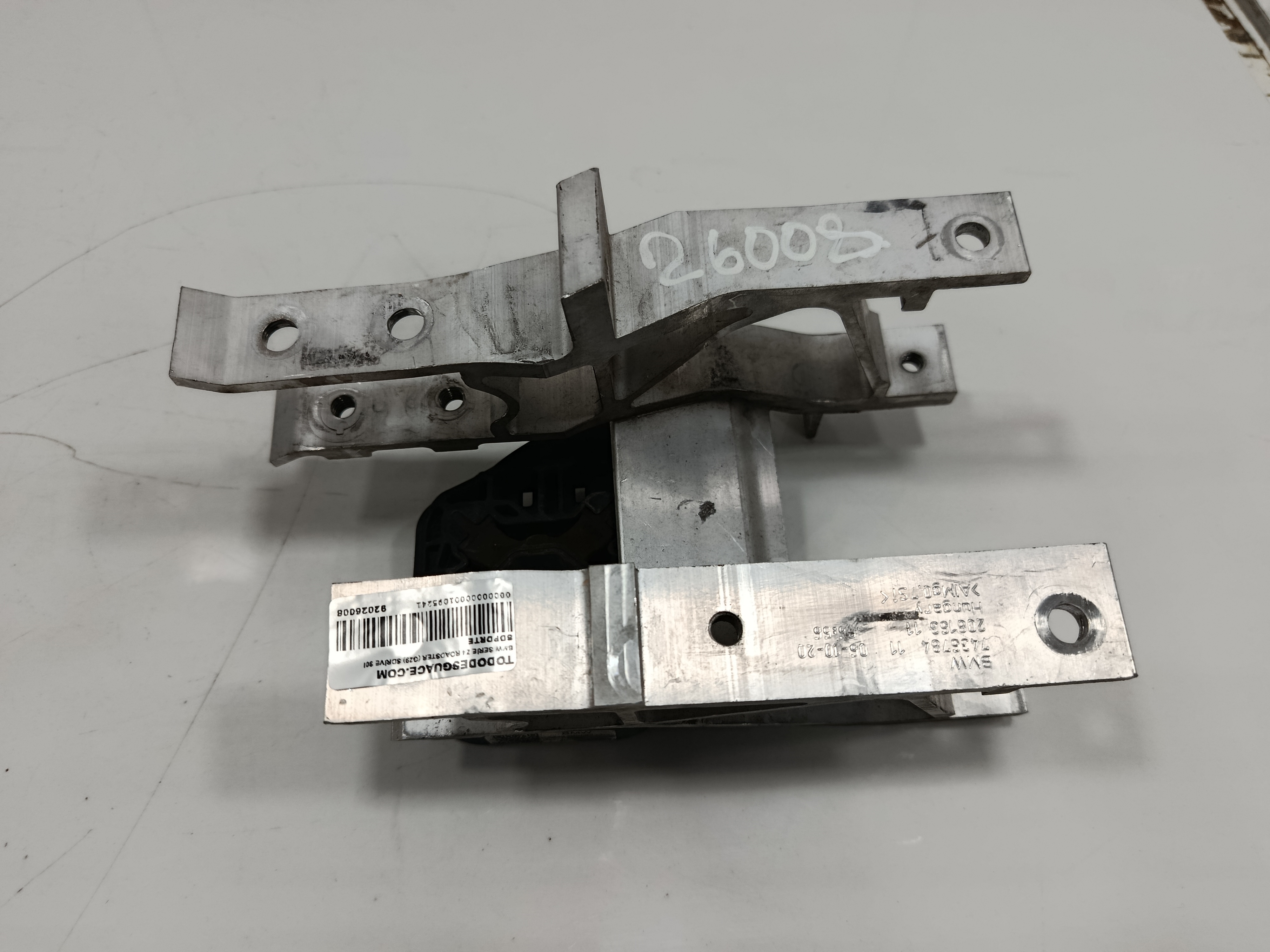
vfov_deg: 56.8
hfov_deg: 71.6
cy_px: 476
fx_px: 881
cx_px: 635
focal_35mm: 24
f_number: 1.7
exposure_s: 1/100
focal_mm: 5.24
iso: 412
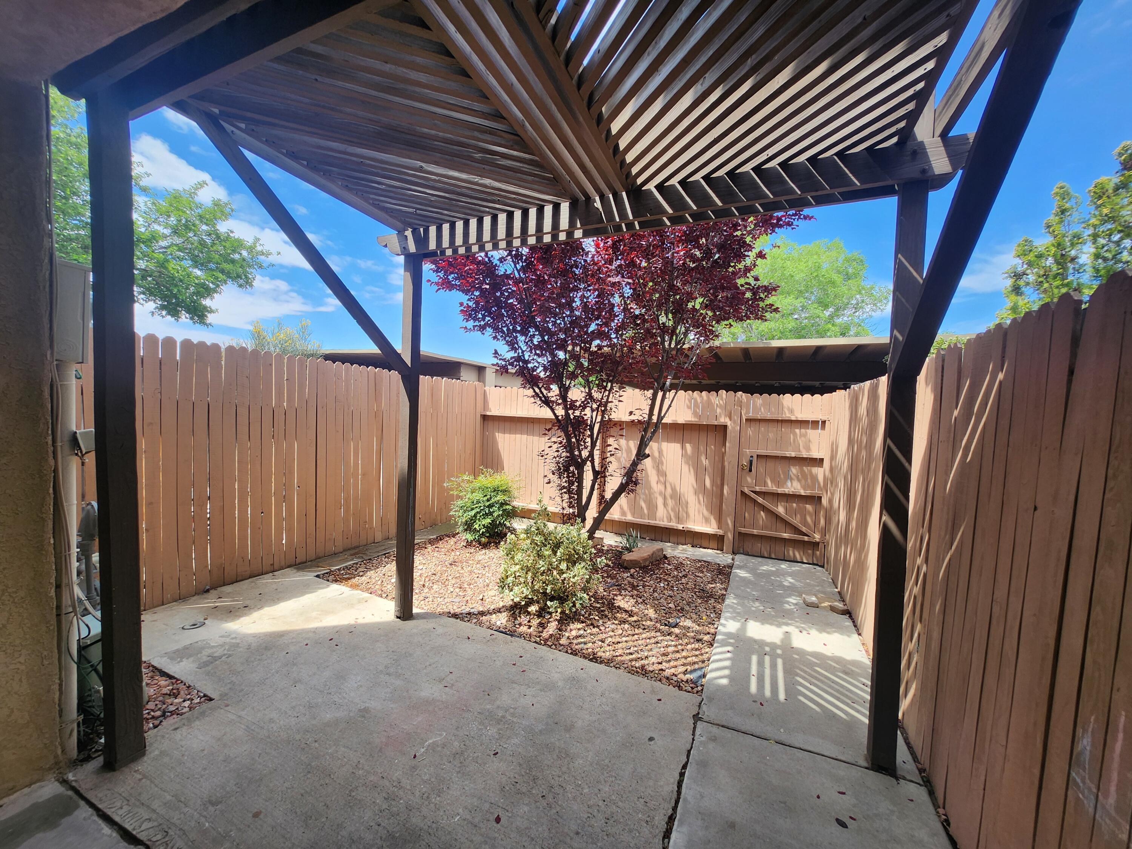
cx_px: 566
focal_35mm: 13
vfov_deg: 89.9
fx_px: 425
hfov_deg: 106.2
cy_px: 424
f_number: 2.2
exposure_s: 1/301
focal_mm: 1.74
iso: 32
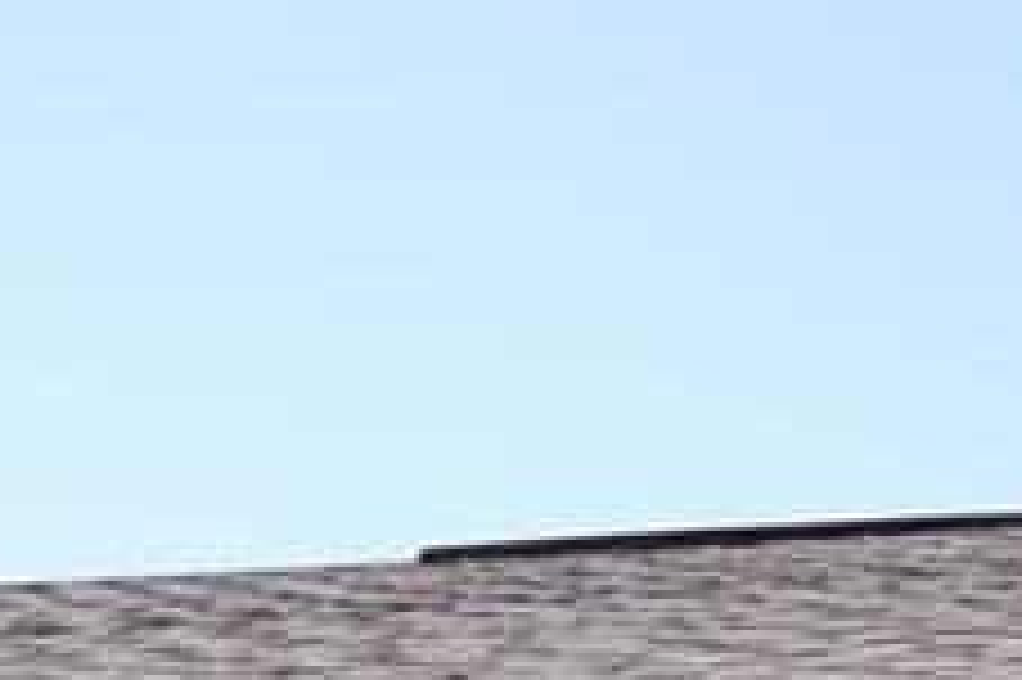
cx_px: 1513
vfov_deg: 10.3
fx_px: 3461
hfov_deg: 15.5
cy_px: 1355
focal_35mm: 122
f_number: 8
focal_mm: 18
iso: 100
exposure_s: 1/125
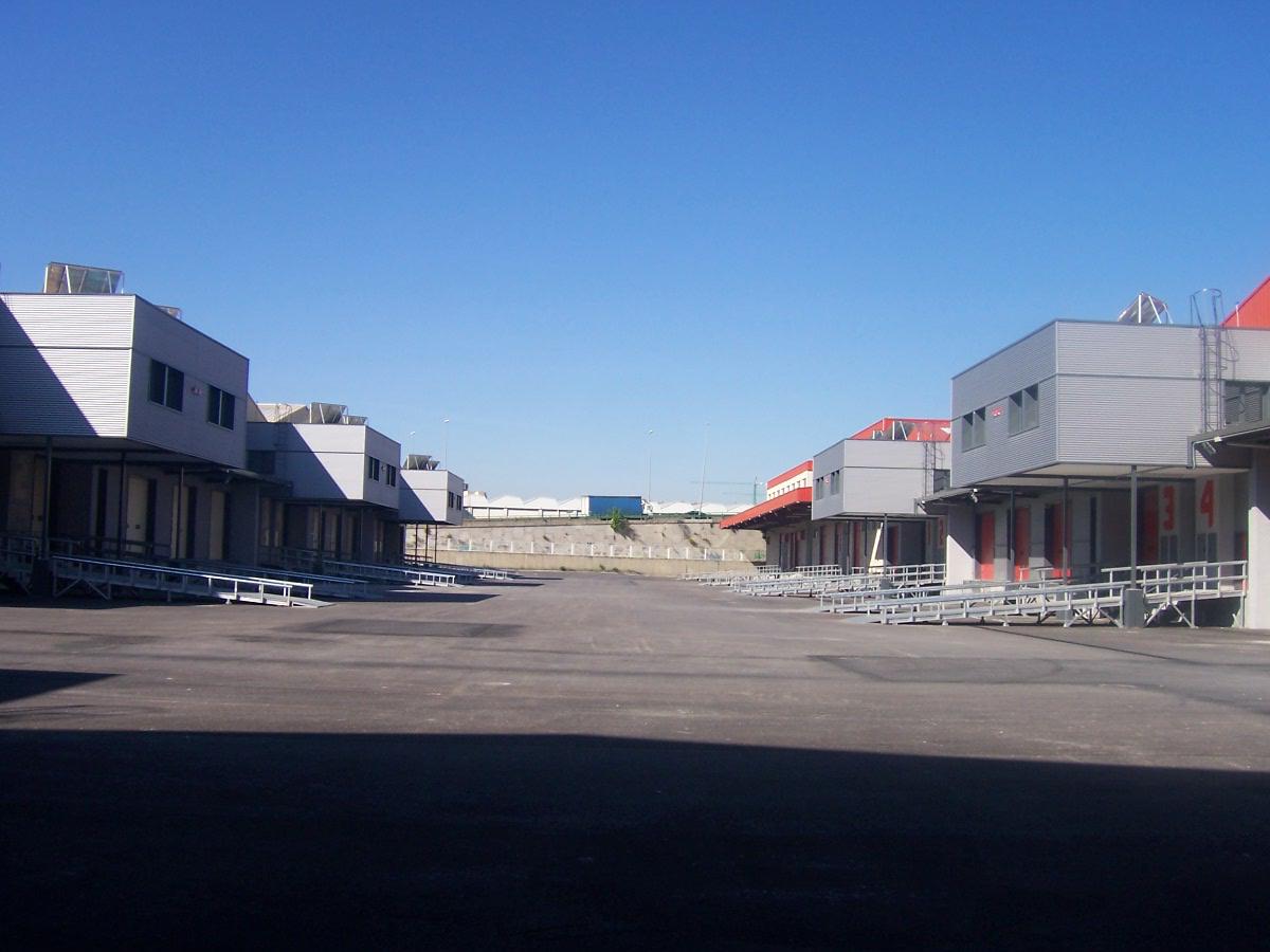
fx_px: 1321
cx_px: 635
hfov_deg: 51.4
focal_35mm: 36
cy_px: 476
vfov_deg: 39.7
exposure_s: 1/500
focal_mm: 6
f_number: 4.8
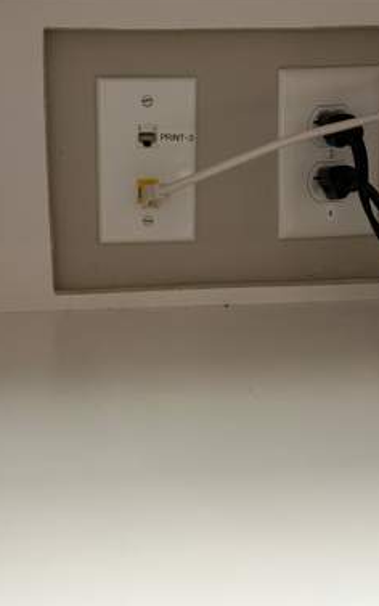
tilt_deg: -10.2
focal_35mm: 54
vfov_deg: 37.5
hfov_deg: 24.0
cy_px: 288
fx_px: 891
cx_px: 156
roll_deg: +0.7
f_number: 1.78
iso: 200
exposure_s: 1/55
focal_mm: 6.86
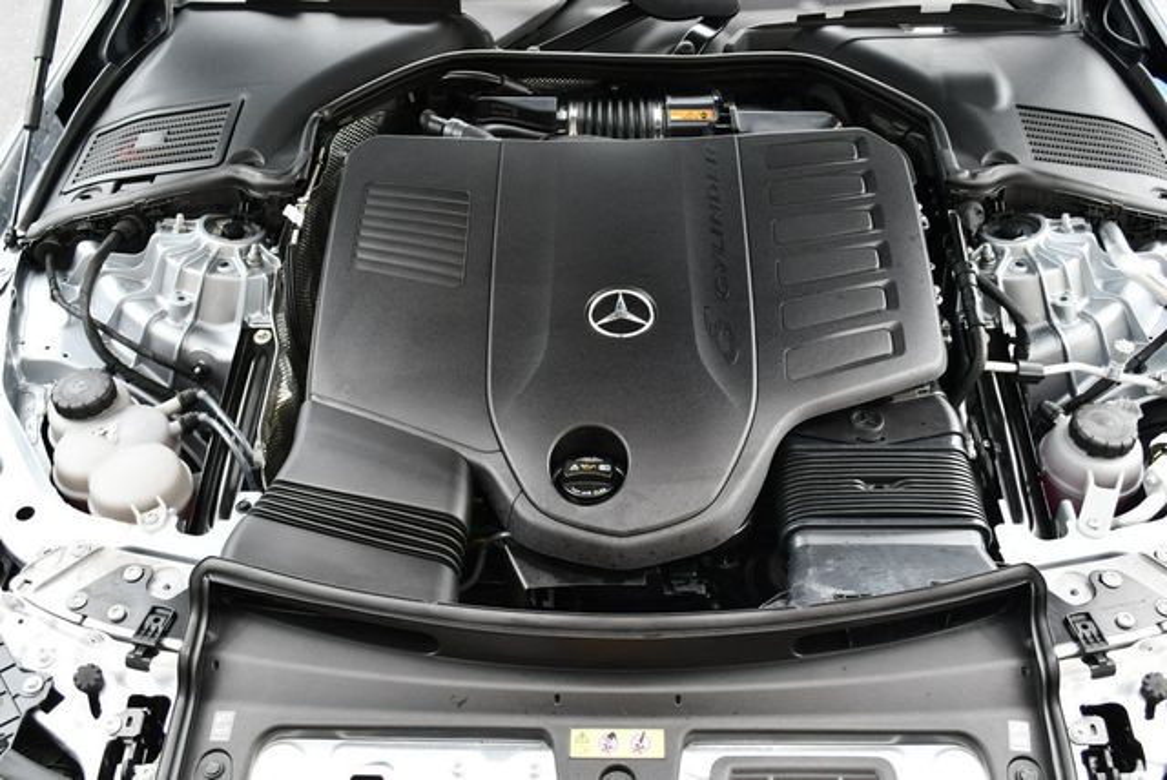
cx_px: 584
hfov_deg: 53.1
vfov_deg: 36.9
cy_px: 390
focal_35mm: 36
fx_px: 1168
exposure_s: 1/250
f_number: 4
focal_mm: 18
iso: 400
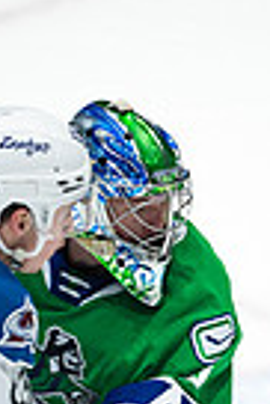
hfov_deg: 0.7
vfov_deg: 1.0
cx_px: 119
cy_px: 505
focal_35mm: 1983
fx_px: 22250
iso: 2000
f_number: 4
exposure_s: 1/1000
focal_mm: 600
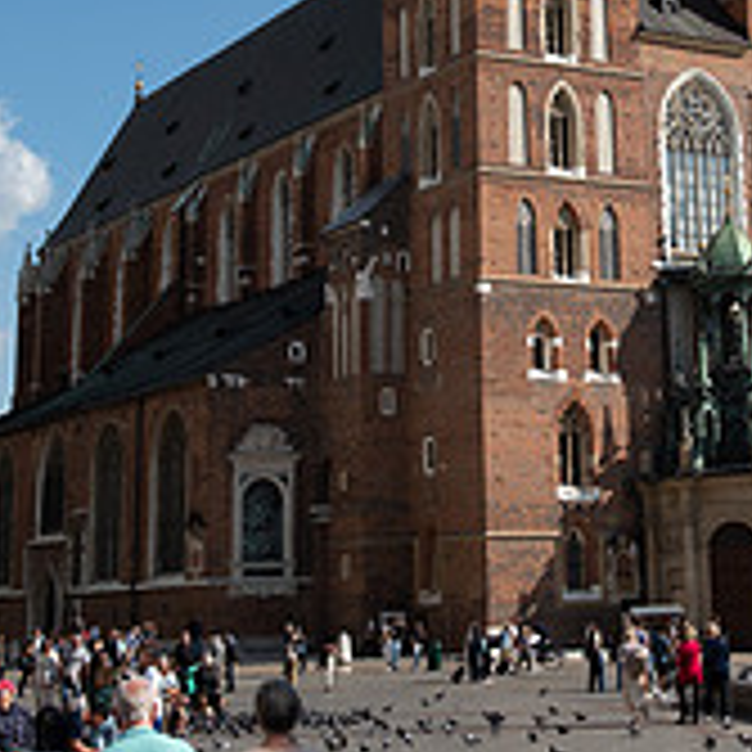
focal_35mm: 87
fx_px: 2138
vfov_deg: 19.4
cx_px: 518
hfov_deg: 19.9
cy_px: 18
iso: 400
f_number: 5.6
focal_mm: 38
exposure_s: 1/3200
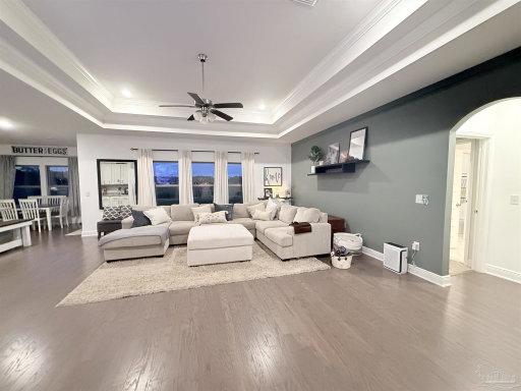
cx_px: 260
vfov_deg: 85.7
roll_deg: +0.3
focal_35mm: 14
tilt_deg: -2.8
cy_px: 196
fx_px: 211
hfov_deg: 102.1
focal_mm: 2.22
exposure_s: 1/60
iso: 640
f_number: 2.2
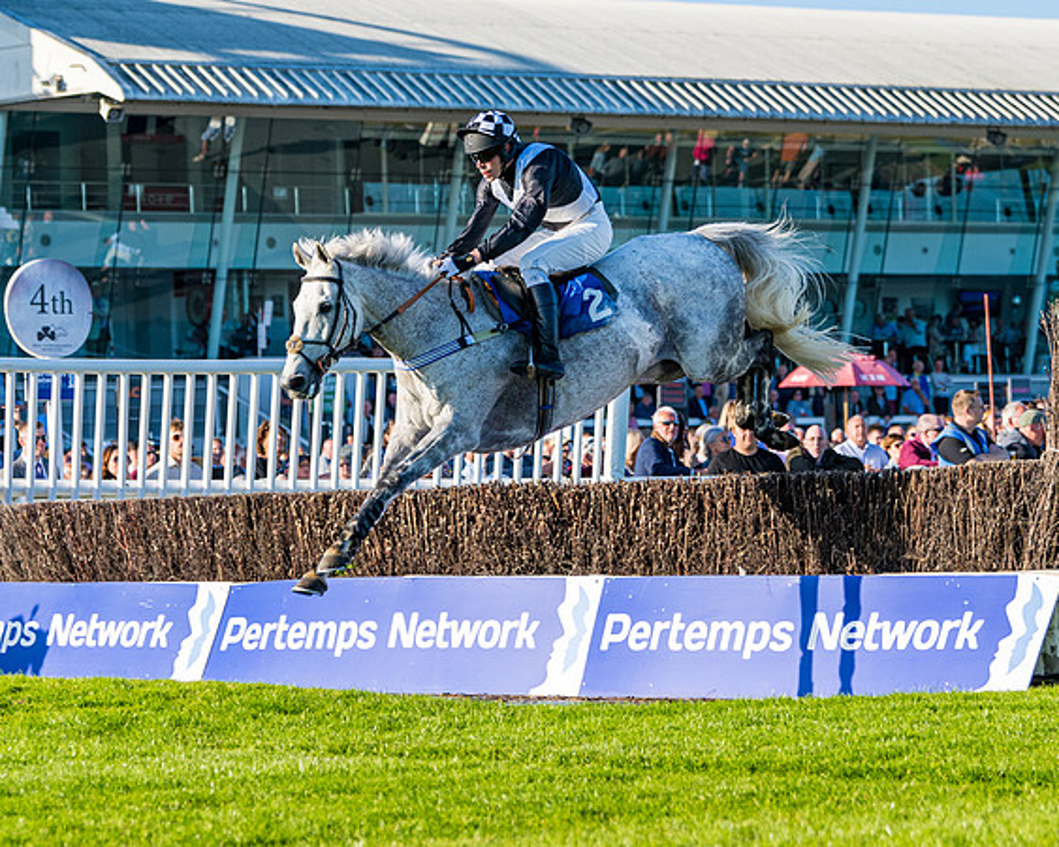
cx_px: 498
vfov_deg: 9.4
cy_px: 374
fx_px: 5151
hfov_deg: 11.7
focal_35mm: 164
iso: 200
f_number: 4
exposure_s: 1/1250
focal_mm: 98
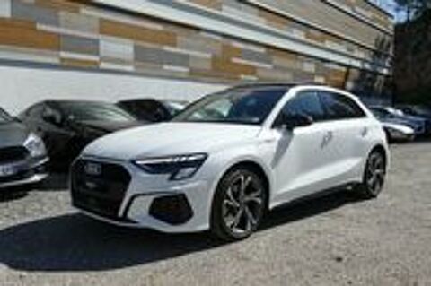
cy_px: 143
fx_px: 395
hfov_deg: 57.3
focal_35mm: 33
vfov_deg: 39.9
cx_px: 216
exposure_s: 1/1600
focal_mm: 12.12
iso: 125
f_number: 3.5
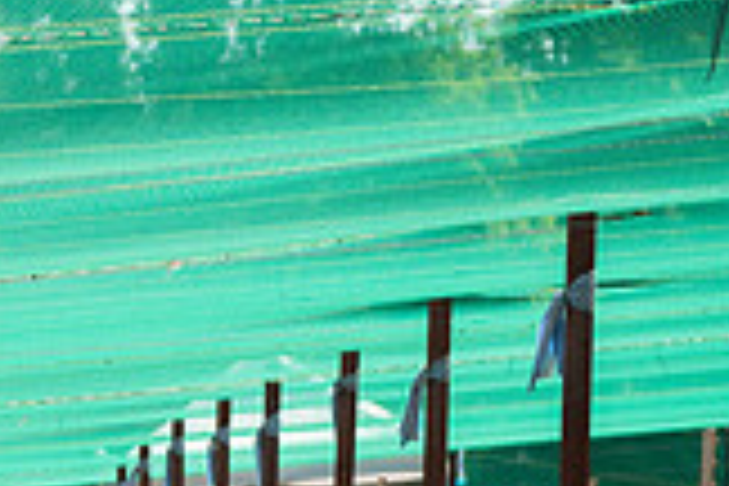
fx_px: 5082
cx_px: -436
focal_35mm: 251
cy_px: 655
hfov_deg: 8.0
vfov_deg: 5.4
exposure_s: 1/4000
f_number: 4
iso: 500
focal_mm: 70
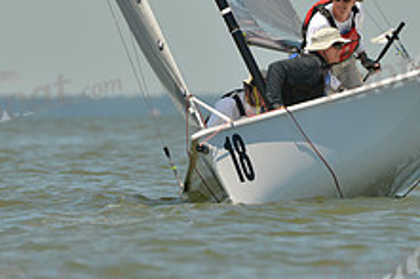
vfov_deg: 1.3
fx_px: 12241
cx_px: 222
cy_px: -14
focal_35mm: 1050
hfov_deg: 2.0
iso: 200
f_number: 6.3
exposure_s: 1/1250
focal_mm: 400
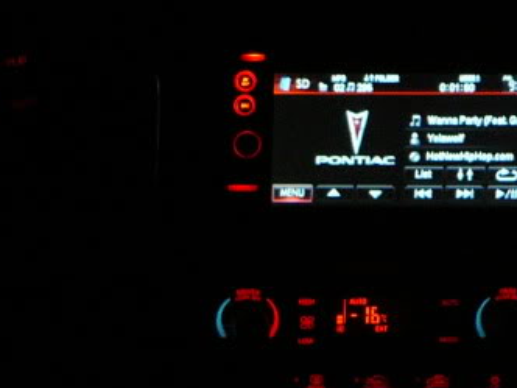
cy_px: -87
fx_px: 1613
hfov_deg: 17.0
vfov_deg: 13.3
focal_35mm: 108
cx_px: -174
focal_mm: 5.2
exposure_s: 1/8
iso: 200
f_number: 2.8
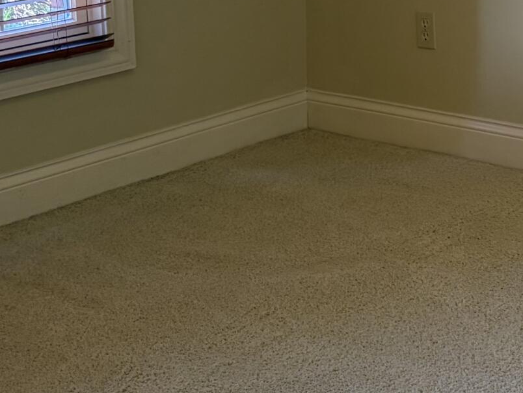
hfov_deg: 19.6
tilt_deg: -10.1
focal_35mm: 97
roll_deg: +0.0
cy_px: 4
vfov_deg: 15.0
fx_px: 1466
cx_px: 539
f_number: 1.6
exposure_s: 1/120
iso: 160
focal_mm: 5.96
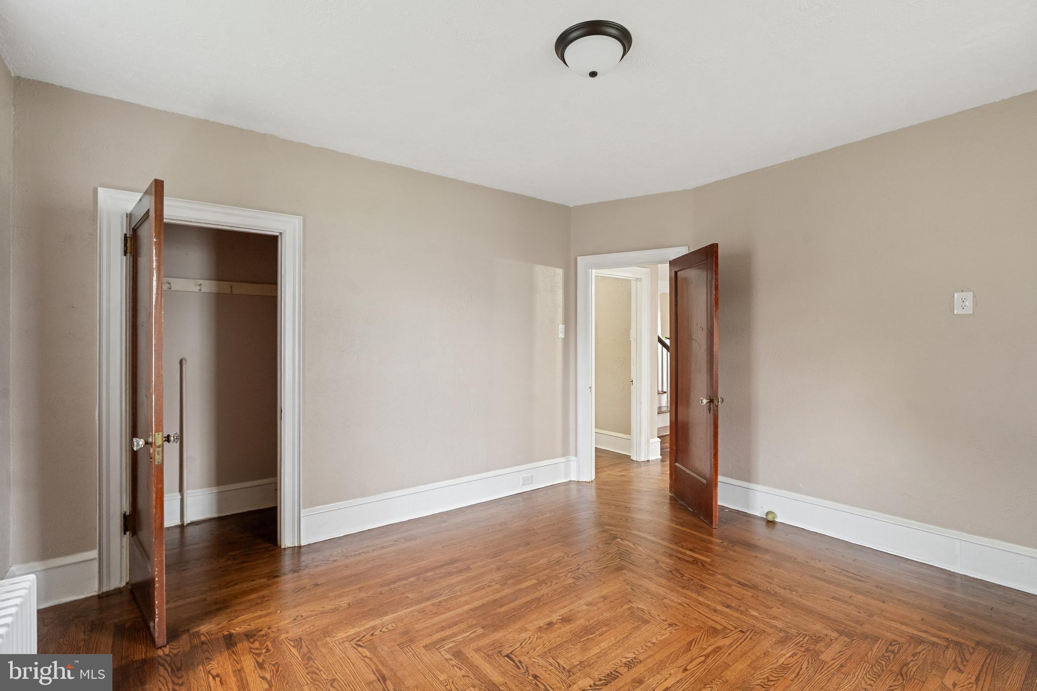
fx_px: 490
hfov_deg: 93.3
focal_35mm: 17
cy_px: 346
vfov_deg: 70.4
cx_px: 518
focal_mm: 17
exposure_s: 1/4
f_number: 8
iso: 1600
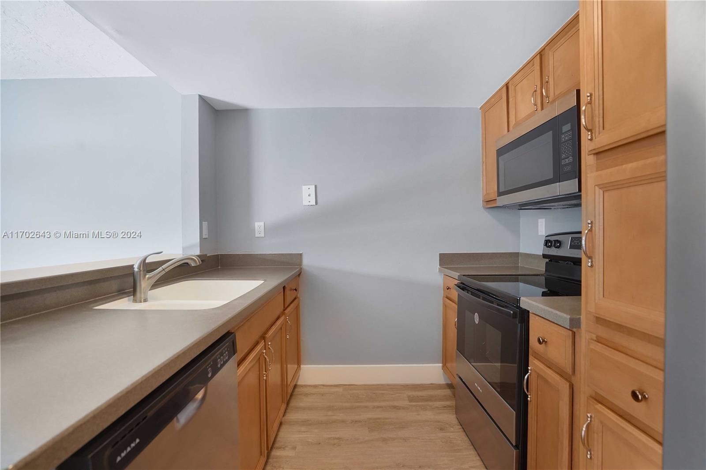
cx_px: 353
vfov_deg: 73.7
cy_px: 235
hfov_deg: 96.7
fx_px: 314
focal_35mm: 16
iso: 2000
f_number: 5
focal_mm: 16
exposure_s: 1/160
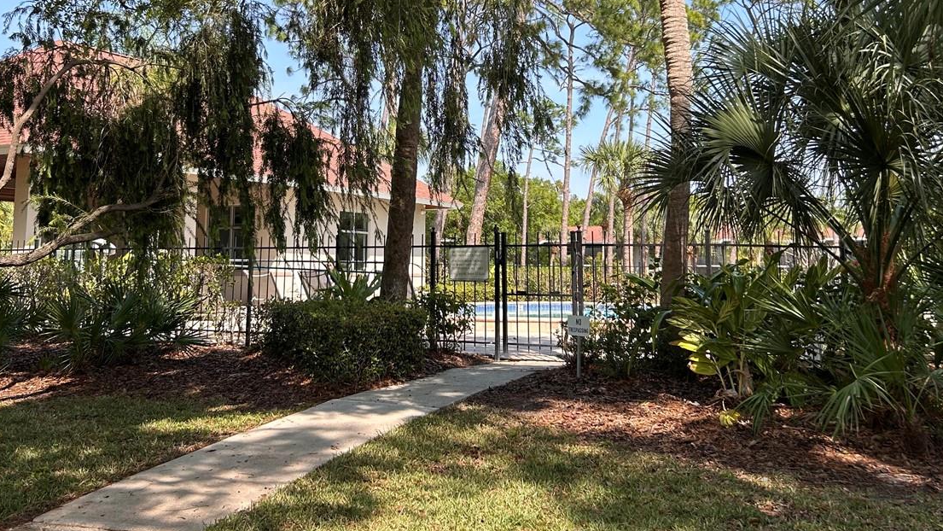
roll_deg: +0.4
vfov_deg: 28.5
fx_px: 1025
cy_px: 116
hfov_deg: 49.2
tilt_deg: +9.6
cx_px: 399
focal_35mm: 41
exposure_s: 1/1468
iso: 50
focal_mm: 5.7
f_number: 1.5
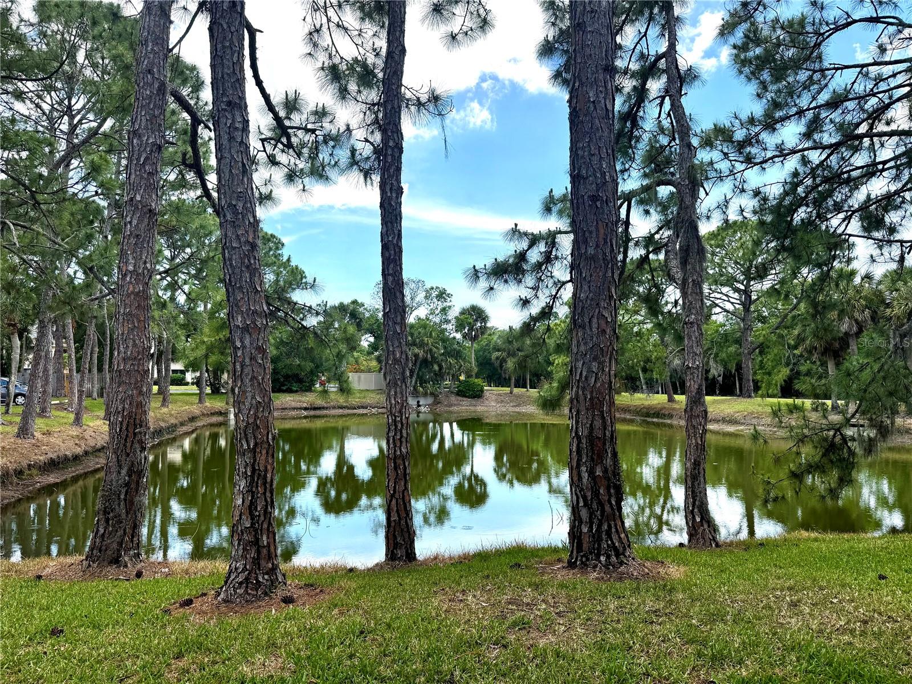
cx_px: 456
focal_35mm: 24
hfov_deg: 71.6
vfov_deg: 56.8
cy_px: 342
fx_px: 632
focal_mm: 6.76
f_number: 1.78
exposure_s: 1/2710
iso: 80
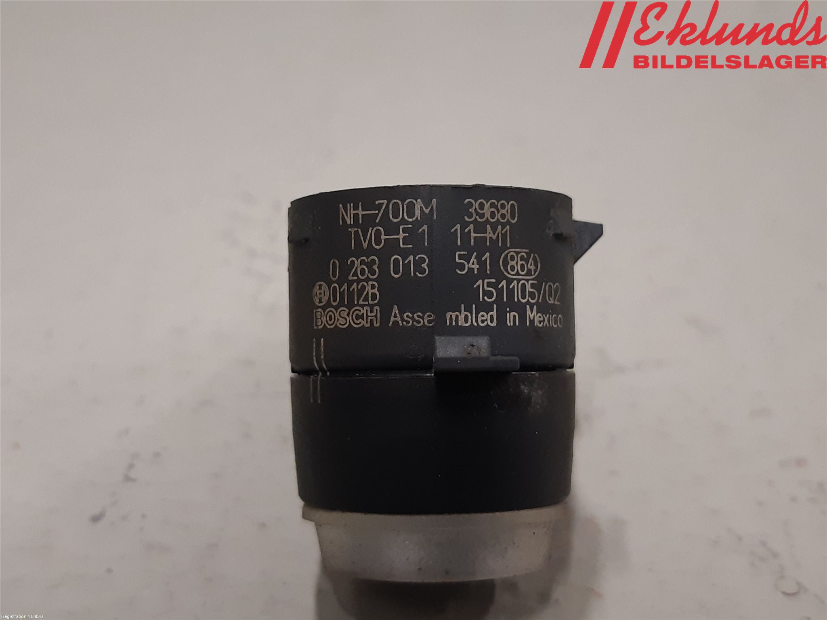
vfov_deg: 53.1
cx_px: 414
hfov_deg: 67.3
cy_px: 310
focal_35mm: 26
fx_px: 621
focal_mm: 3.93
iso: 125
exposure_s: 1/50
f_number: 1.7
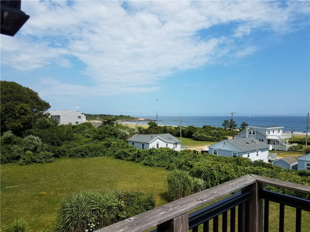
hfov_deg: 67.3
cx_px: 155
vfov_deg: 53.1
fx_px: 233
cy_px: 116
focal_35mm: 26
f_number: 1.7
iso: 40
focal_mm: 4.2
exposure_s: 1/3224
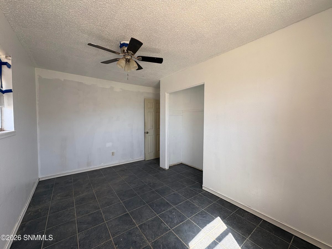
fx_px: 134
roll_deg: +0.4
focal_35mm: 14
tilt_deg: -0.9
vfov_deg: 85.7
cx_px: 166
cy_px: 124
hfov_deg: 102.1
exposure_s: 1/99
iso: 64
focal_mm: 2.22
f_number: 2.2
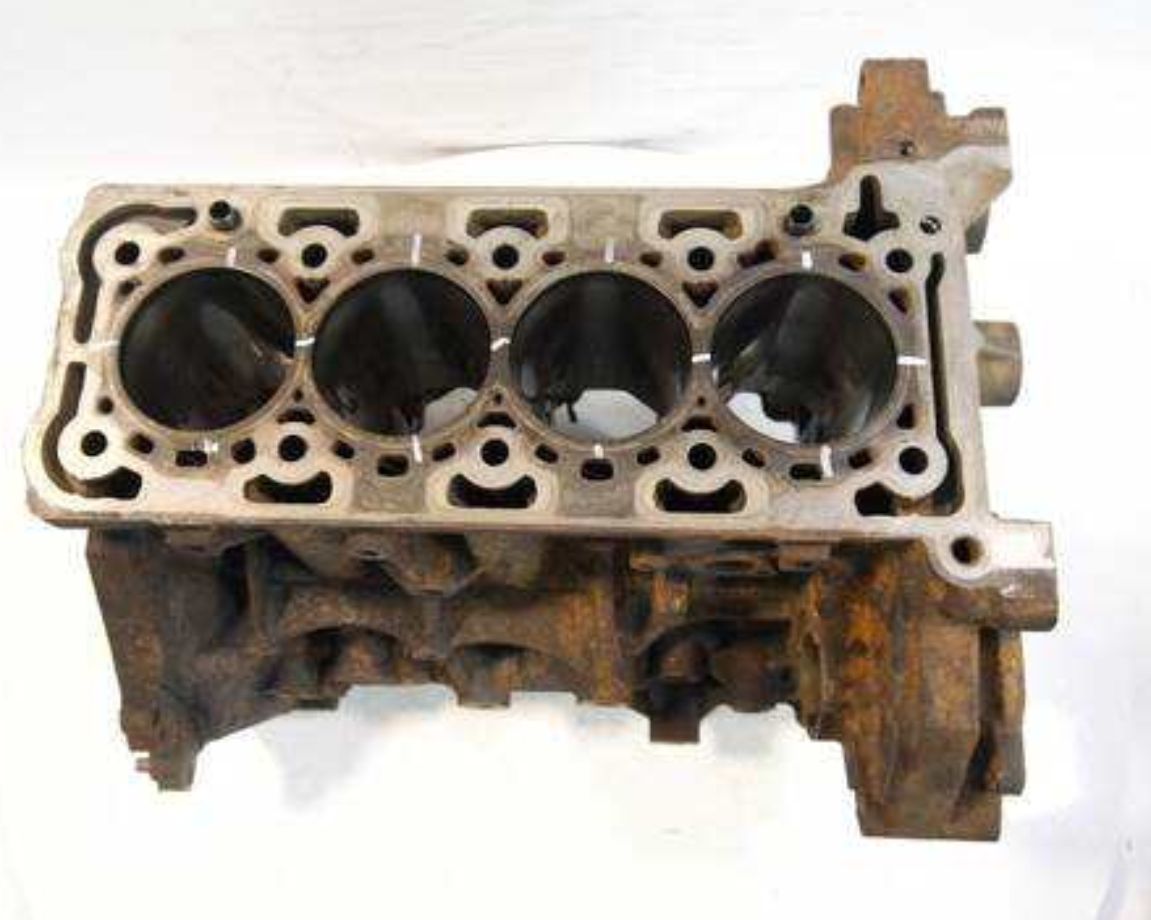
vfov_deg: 45.8
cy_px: 459
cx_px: 548
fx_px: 1090
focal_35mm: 32
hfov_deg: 55.6
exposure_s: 1/60
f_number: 3.6
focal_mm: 15
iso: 1000
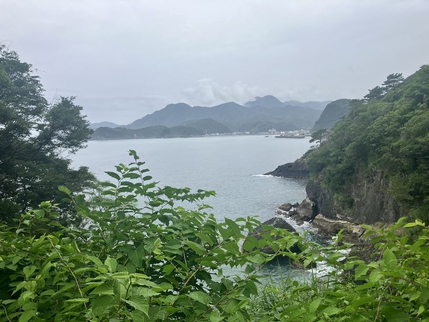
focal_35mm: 28
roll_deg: +1.1
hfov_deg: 63.5
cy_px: 161
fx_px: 347
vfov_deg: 49.7
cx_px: 214
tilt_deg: -2.8
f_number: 1.8
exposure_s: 1/1312
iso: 32
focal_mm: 3.99
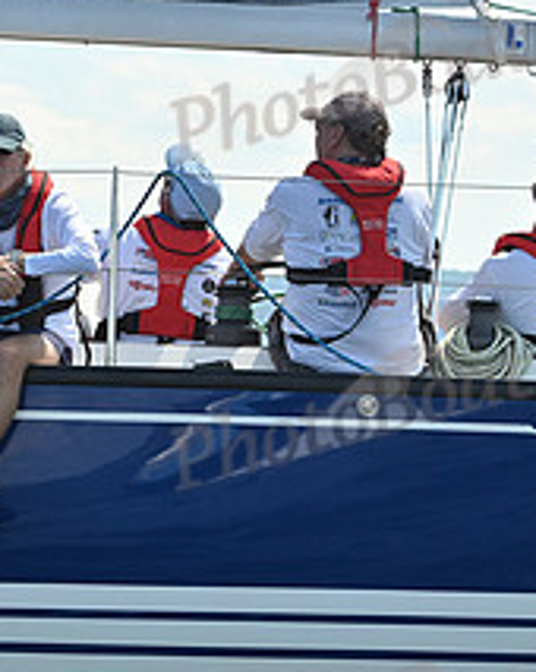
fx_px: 4369
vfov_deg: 8.8
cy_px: 289
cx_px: 9
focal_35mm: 220
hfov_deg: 7.0
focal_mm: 86
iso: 250
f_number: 6.3
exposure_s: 1/1250
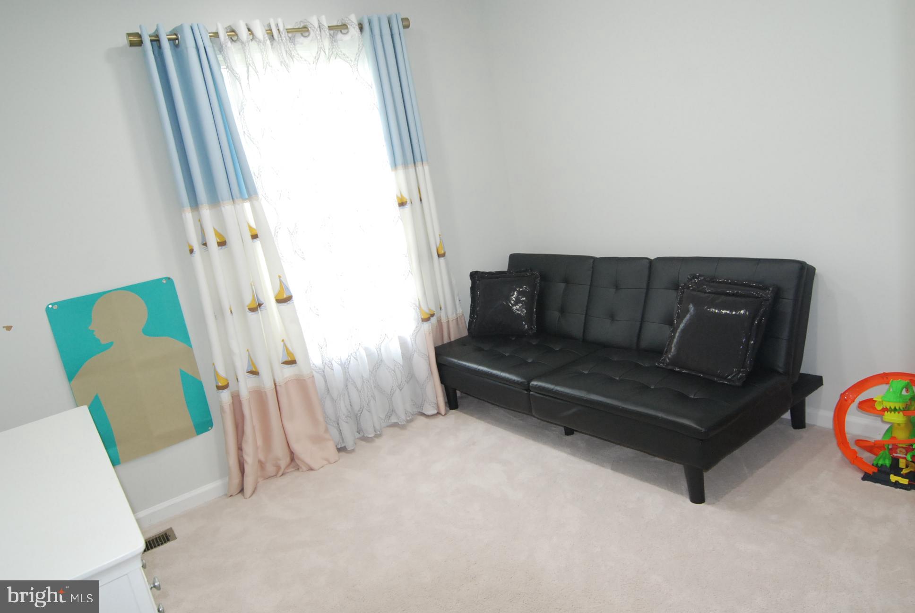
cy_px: 306
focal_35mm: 24
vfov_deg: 53.3
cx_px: 458
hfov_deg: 73.7
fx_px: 611
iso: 800
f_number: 5
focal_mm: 16
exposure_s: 1/80
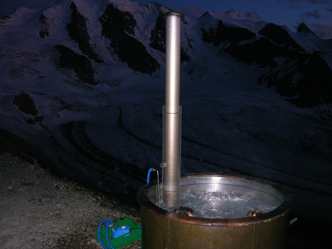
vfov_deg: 40.7
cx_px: 166
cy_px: 124
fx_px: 336
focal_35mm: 35
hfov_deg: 52.6
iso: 200
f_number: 2.8
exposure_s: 1/60.1
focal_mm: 8.9
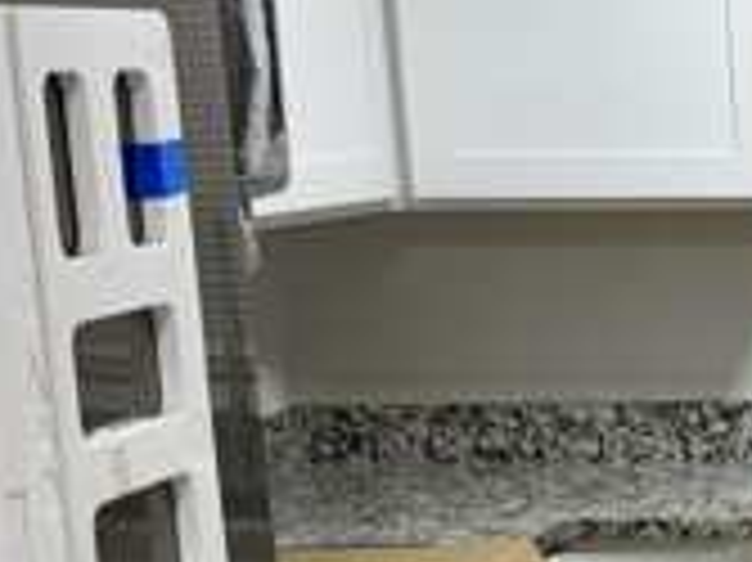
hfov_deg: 15.3
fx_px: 2496
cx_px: 1247
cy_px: 589
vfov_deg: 12.7
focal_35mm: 115
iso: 160
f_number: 1.78
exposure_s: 1/120
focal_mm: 6.76
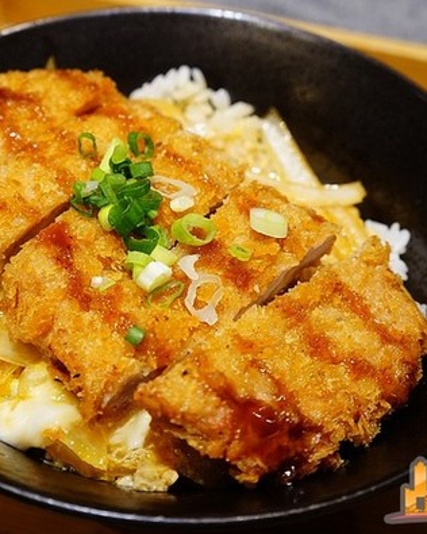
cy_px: 266
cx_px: 155
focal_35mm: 58
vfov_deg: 32.6
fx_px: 912
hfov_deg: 26.3
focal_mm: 27
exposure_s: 1/60
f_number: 4
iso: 1600
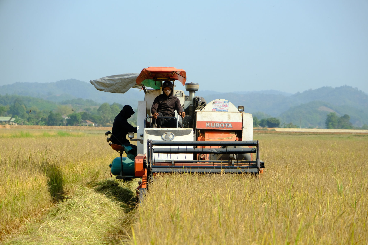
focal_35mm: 120
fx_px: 1226
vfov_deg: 11.4
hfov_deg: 17.1
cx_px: 184
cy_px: 122
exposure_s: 1/4000
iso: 640
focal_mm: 80
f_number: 4
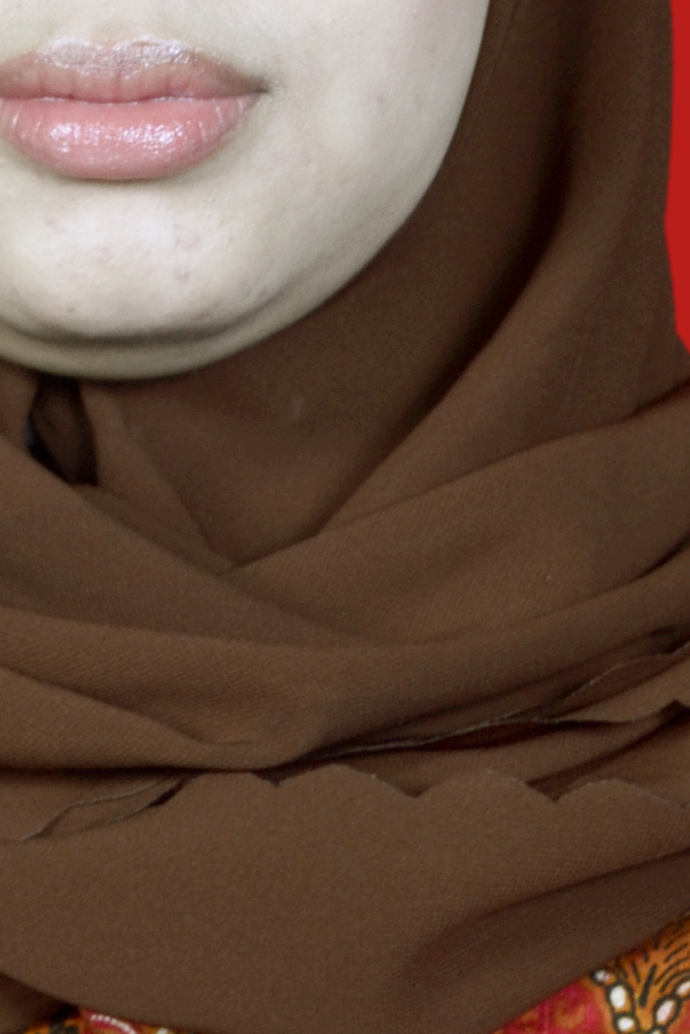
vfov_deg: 9.1
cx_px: 101
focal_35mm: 226
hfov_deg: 6.1
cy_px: 145
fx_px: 6493
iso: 200
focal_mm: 40
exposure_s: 1/125
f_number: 5.6
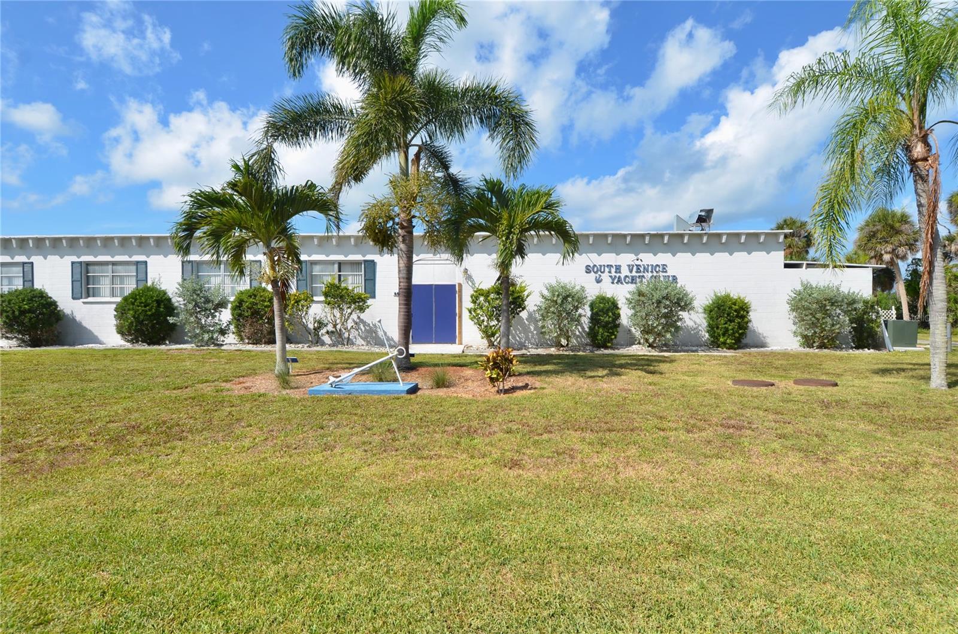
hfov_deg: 90.1
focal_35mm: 18
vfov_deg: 67.1
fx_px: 478
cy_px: 317
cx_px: 479
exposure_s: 1/250
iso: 100
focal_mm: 12
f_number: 8
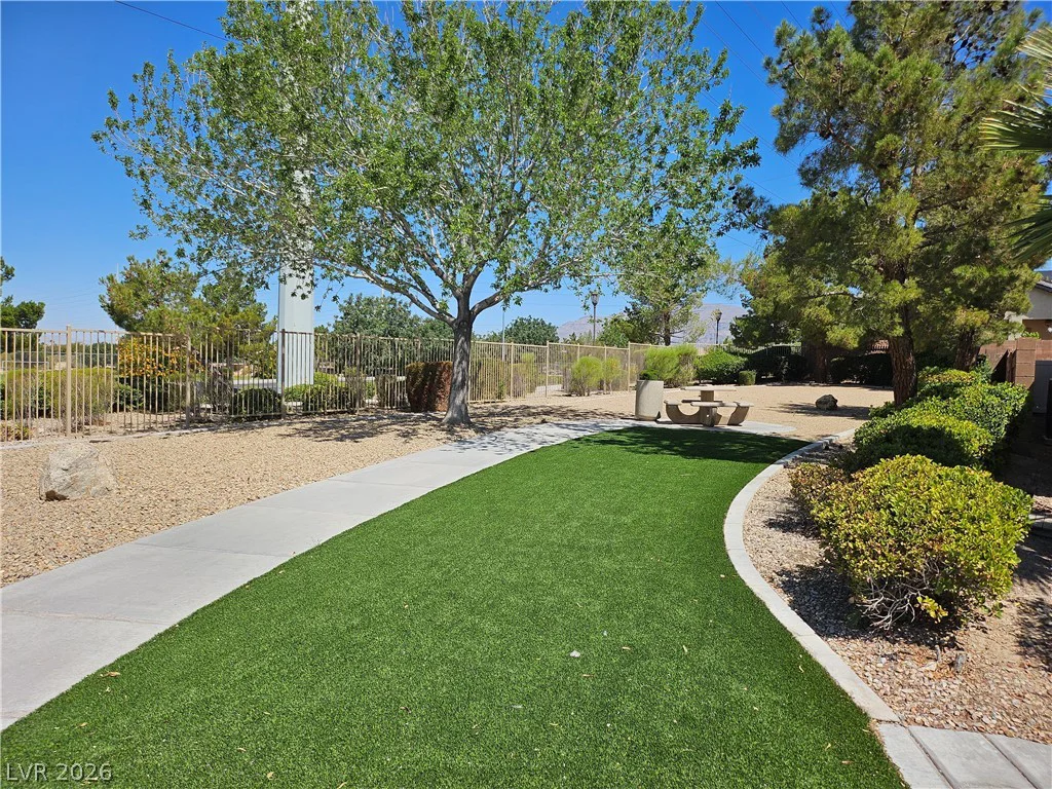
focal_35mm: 24
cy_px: 394
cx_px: 526
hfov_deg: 71.6
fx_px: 729
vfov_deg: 56.8
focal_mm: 5
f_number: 1.8
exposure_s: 1/5116
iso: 50
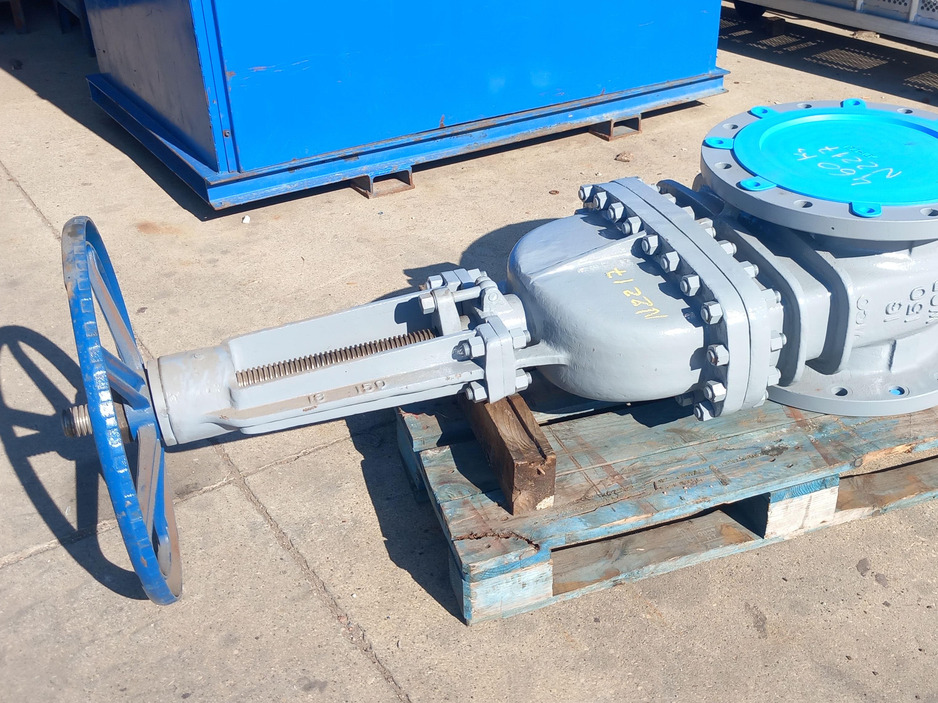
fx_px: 976
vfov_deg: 39.6
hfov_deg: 50.7
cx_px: 602
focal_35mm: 36
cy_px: 299
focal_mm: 4
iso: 20
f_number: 1.8
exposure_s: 1/375
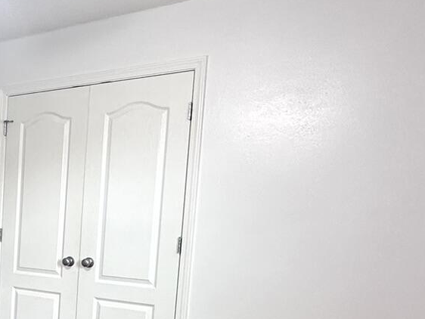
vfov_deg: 27.7
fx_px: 626
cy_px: 280
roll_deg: -1.4
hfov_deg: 29.1
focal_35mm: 51
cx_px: -148
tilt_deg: -6.0
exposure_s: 1/60
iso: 200
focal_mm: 2.22
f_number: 2.2
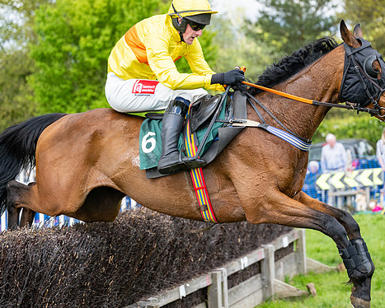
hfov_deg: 20.2
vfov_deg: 16.2
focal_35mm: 95
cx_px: 209
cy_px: 157
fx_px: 1083
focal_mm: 70
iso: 400
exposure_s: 1/2000
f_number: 2.8
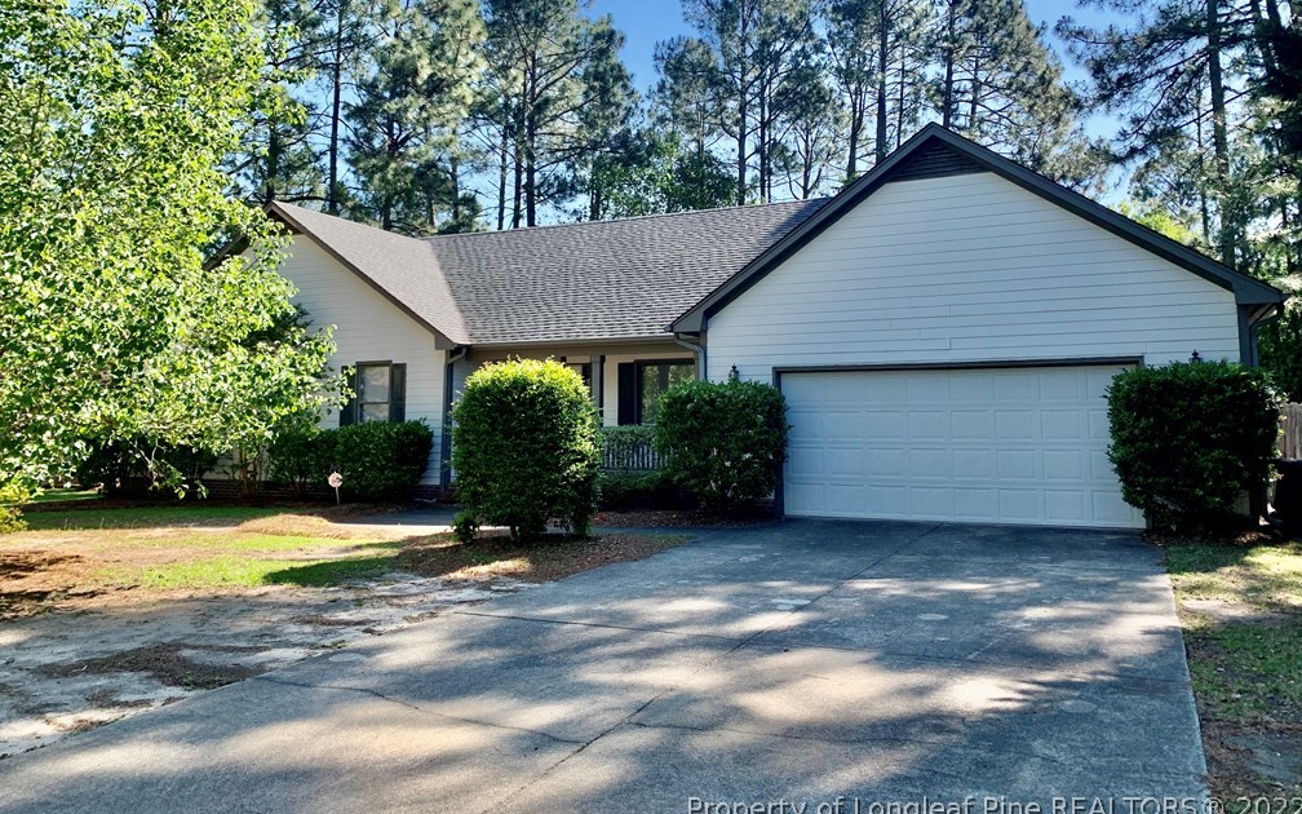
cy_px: 333
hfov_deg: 66.5
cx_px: 654
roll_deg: -1.0
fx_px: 994
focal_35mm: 28
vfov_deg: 44.4
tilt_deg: +9.8
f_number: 1.8
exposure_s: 1/537
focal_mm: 4.25
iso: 25
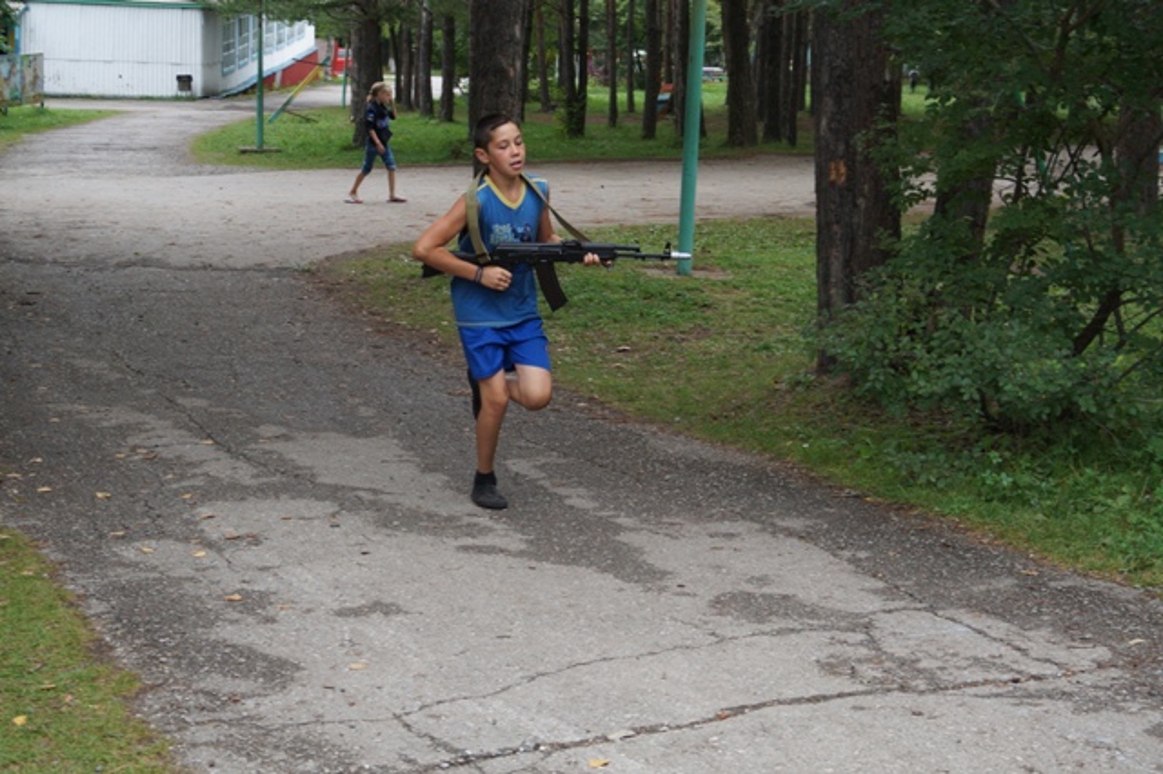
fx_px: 2179
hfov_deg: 29.9
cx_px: 582
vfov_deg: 20.1
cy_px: 387
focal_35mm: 68
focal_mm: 45
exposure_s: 1/400
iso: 800
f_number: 5.6
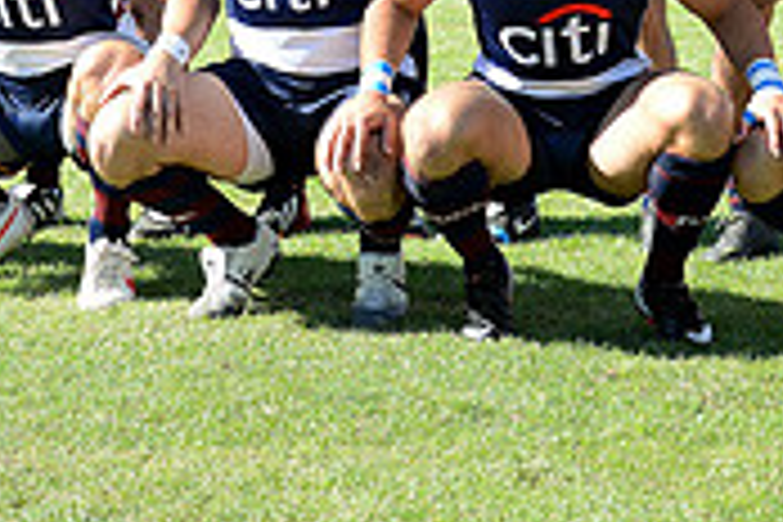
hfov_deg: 17.4
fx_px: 2545
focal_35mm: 117
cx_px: 549
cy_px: -236
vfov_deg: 11.3
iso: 250
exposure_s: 1/640
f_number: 4.5
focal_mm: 35
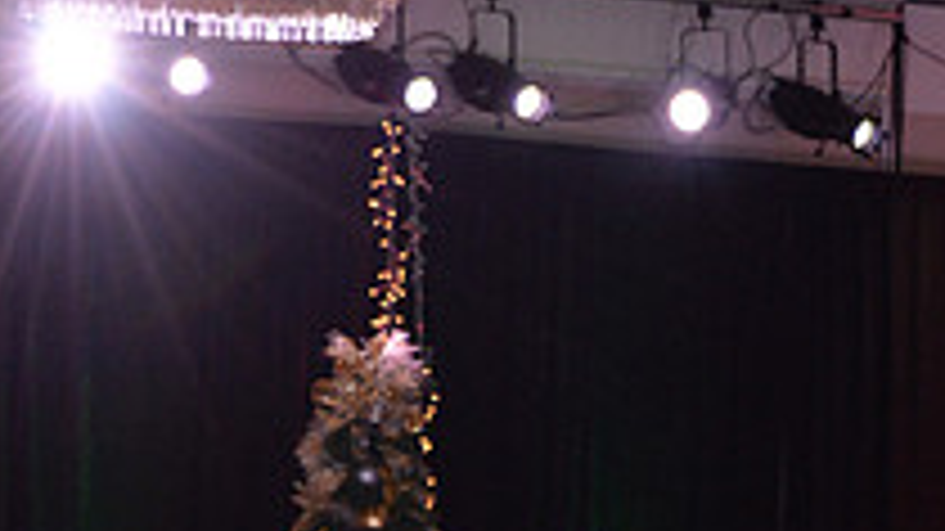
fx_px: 6513
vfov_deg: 4.6
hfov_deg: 8.3
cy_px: 1220
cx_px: 848
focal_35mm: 260
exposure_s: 1/250
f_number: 6.3
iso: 2000
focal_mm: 90
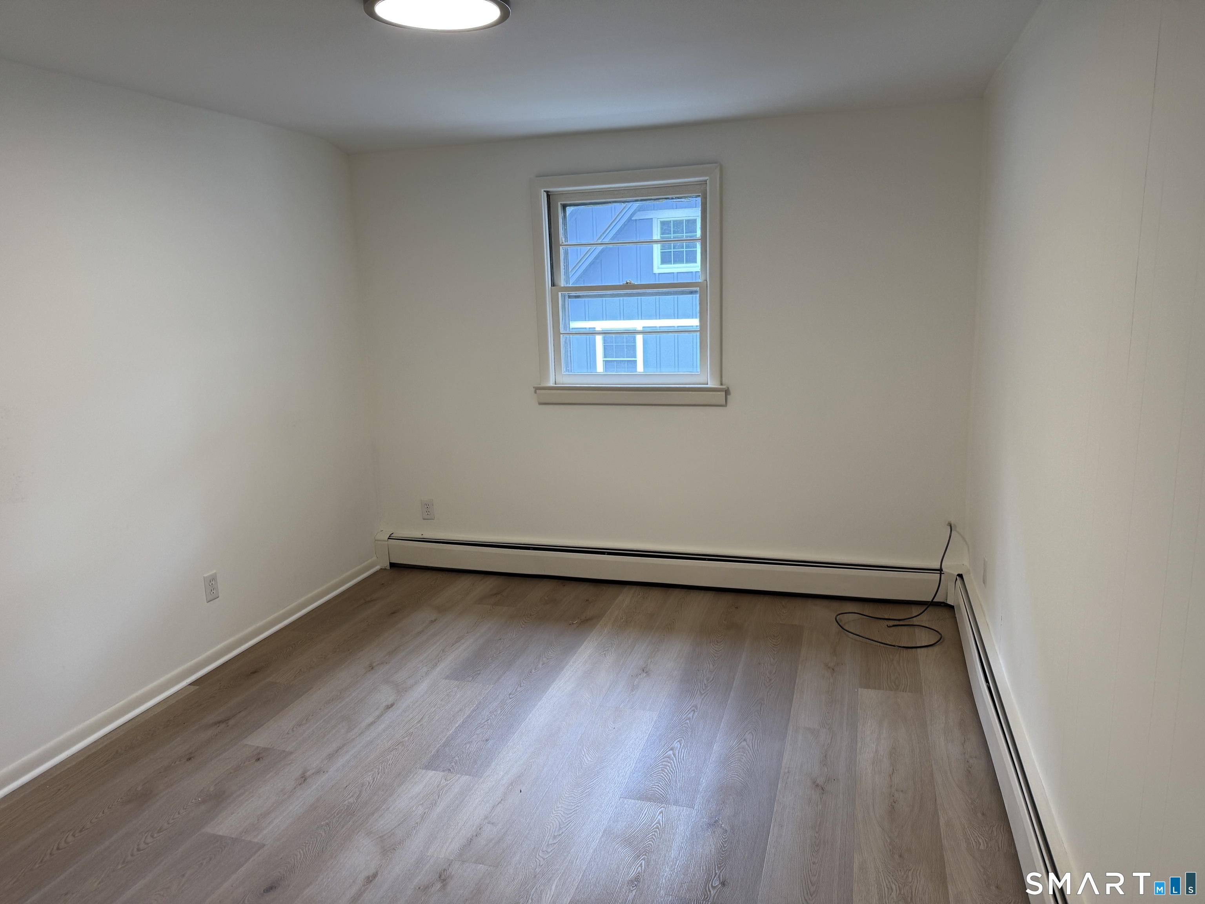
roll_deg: +1.4
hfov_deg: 71.6
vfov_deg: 56.8
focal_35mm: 24
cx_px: 602
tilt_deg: -11.1
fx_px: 835
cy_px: 452
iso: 125
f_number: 1.78
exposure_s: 1/120
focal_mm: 6.76
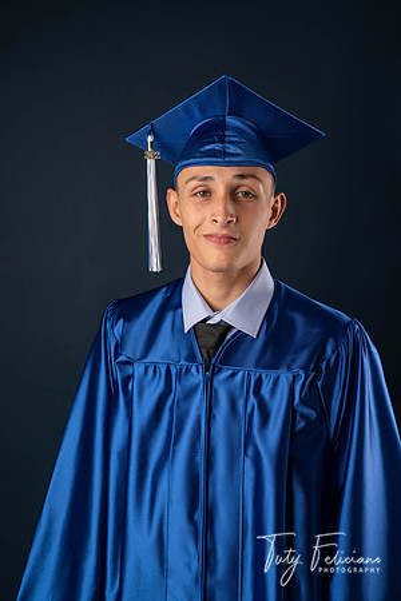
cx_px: 200
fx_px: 1053
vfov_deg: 31.9
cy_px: 300
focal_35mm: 63
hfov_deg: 21.6
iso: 200
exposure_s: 1/100
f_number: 5.6
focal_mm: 63
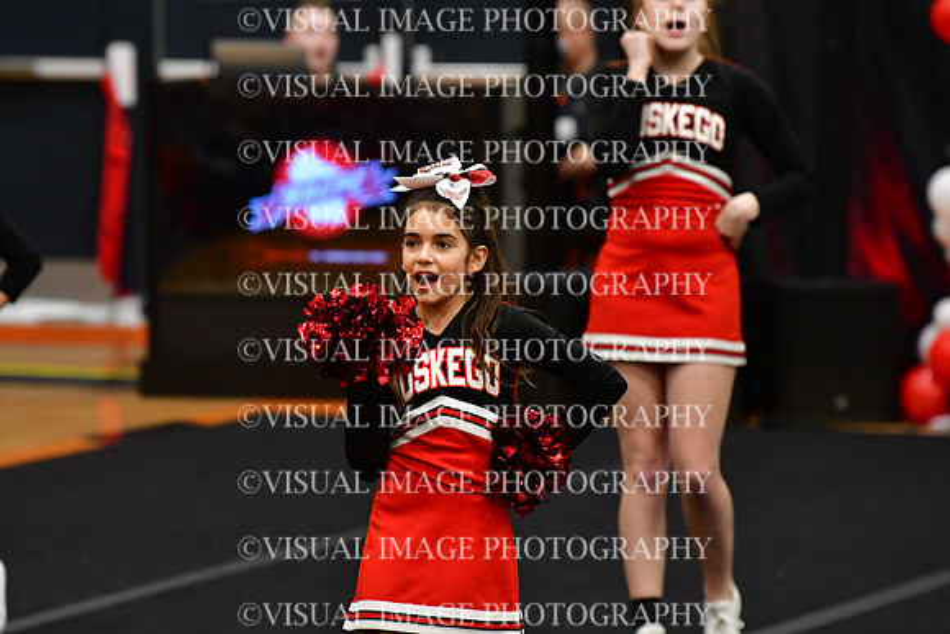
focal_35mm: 300
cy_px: 317
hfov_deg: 6.9
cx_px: 475
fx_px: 7918
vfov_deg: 4.6
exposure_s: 1/500
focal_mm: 200
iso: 4000
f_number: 3.5
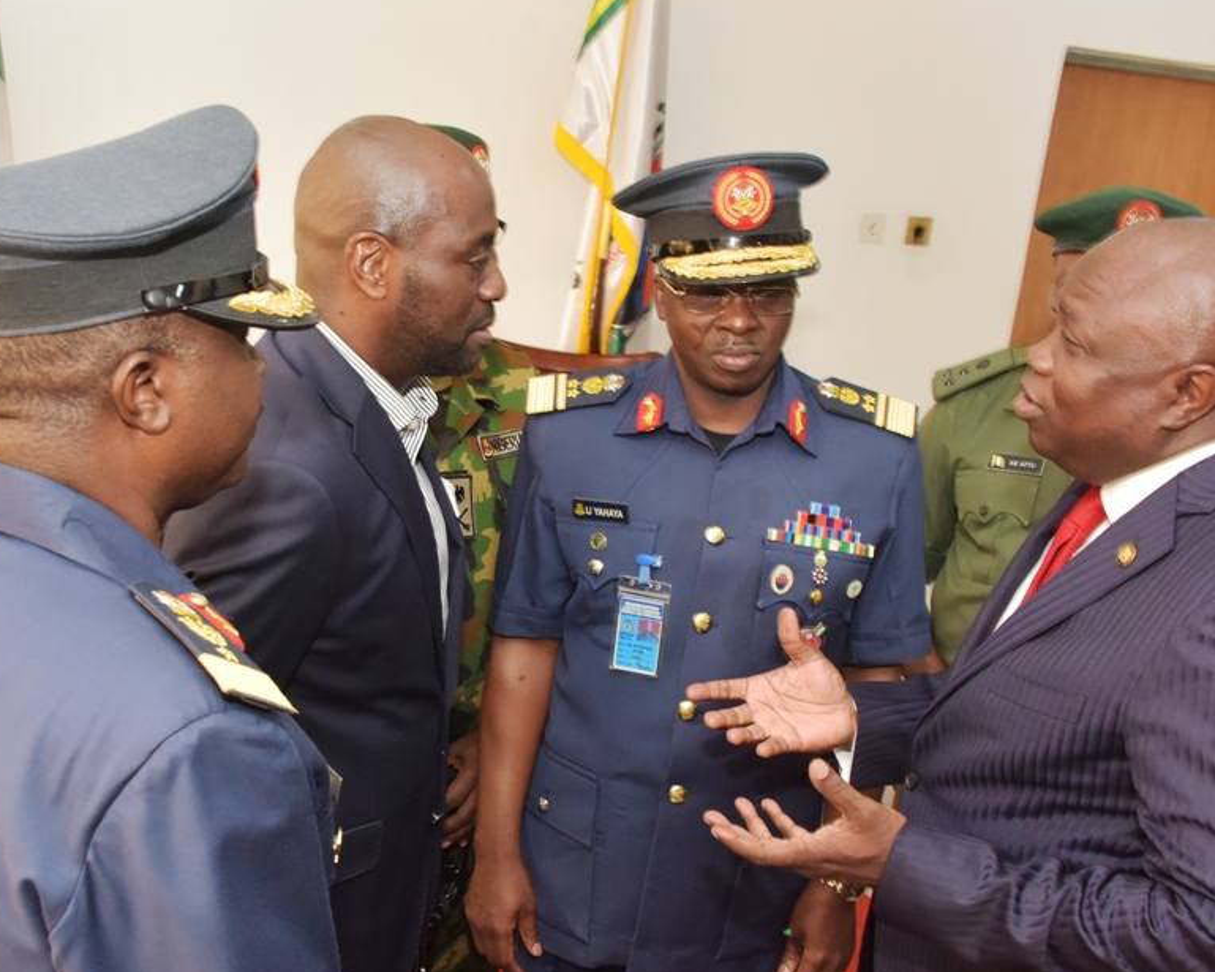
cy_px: 523
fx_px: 1258
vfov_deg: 42.2
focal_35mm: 35
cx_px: 634
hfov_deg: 51.5
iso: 2500
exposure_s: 1/100
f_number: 8
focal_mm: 28
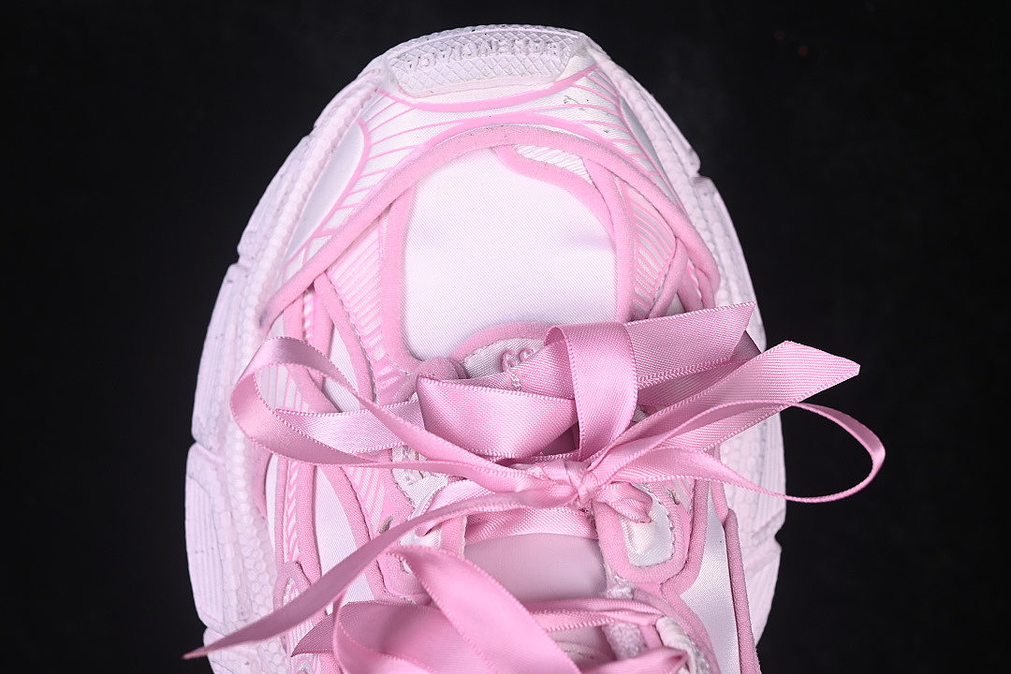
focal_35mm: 75
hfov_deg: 27.0
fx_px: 2106
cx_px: 506
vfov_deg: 18.2
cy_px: 337
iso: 160
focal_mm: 50
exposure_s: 1/80
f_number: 7.1
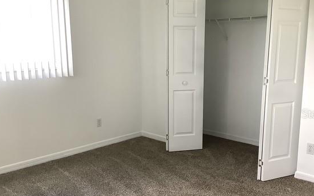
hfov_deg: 51.4
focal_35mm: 38
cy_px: 113
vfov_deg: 33.5
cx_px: 174
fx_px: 325
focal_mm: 3.3
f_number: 2.4
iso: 100
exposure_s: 1/60
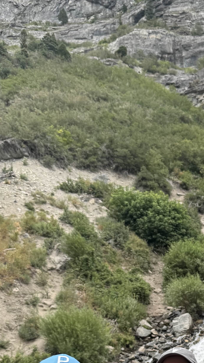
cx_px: 267
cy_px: 325
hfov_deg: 18.3
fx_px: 587
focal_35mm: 61
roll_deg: +3.3
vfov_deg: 32.7
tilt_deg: +10.2
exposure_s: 1/900
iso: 80
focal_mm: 6.76
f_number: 1.78
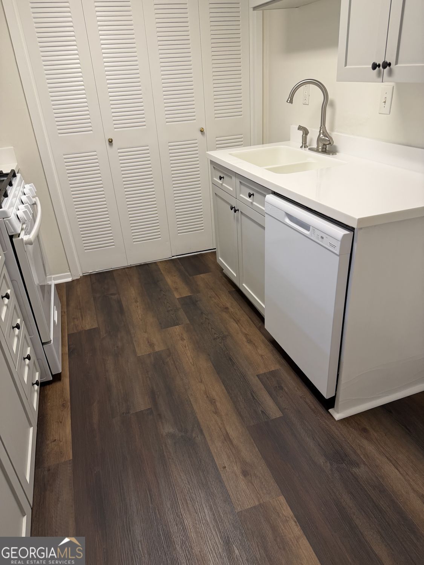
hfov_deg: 56.8
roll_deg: +3.0
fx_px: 392
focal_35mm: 24
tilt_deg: -27.5
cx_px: 212
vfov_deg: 71.6
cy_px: 282
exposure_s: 1/60
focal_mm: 6.76
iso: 125
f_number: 1.78
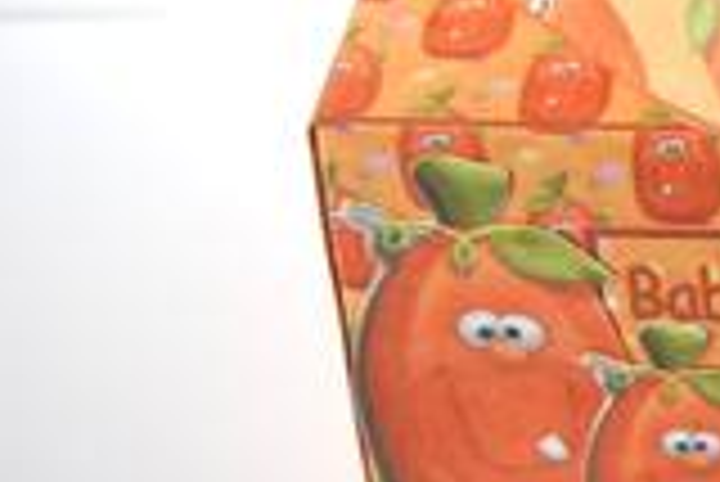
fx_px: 3203
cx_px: 997
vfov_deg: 8.5
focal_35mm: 160
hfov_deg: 12.3
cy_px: -56
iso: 400
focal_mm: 38
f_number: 5.6
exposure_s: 1/125
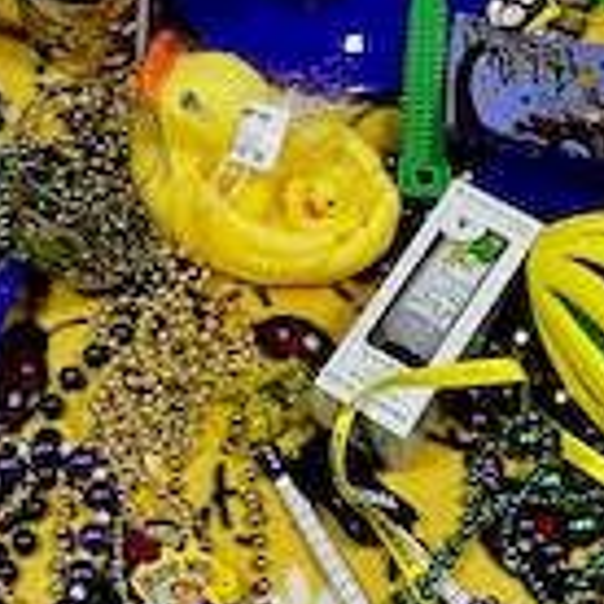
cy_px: 162
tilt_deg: -59.1
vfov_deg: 18.0
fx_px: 1895
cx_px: 171
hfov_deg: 18.0
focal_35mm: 96
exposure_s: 1/60
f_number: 1.6
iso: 400
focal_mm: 5.1
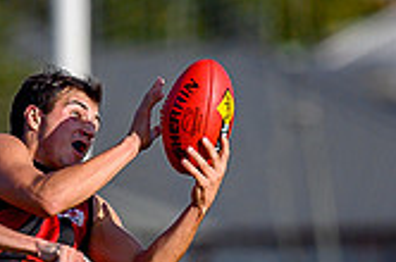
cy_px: 341
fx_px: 32289
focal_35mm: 2941
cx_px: 227
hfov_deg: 0.7
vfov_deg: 0.5
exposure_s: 1/2500
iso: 140
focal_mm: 500
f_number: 4
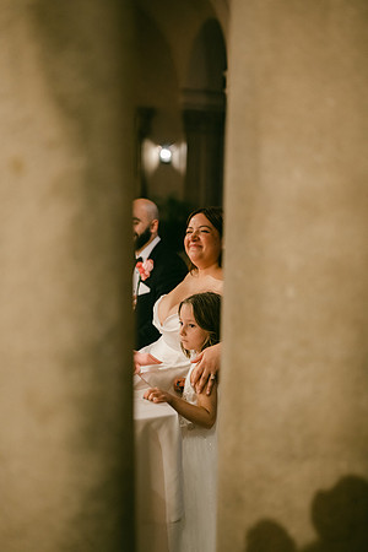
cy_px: 276
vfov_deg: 54.4
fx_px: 537
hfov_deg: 37.9
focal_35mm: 35
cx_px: 184
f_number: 1.4
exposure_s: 1/100
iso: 1000
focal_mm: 35
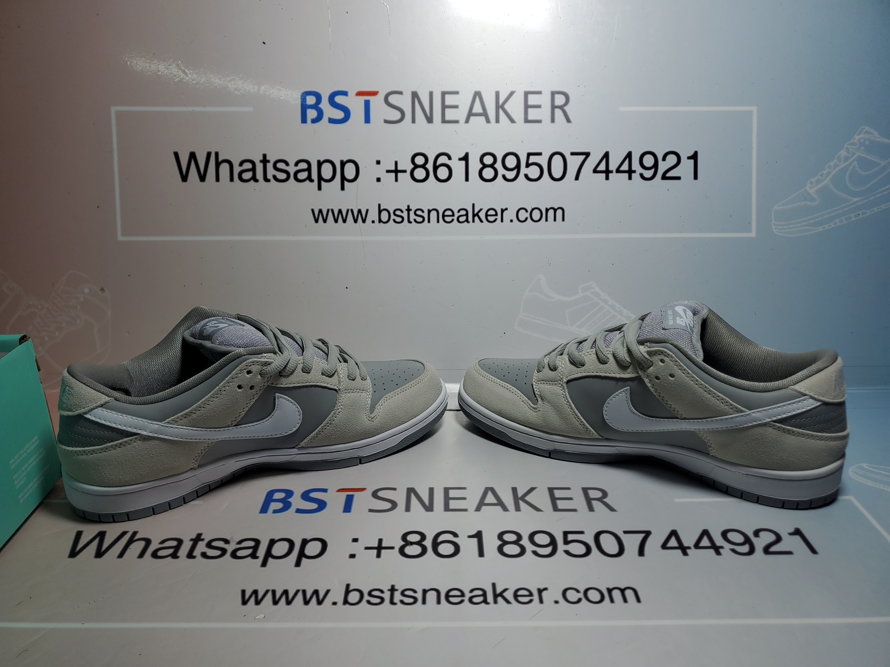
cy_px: 334
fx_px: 668
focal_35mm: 26
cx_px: 445
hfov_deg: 67.3
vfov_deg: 53.1
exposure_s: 1/1114
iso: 50
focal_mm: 4.3
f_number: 1.5
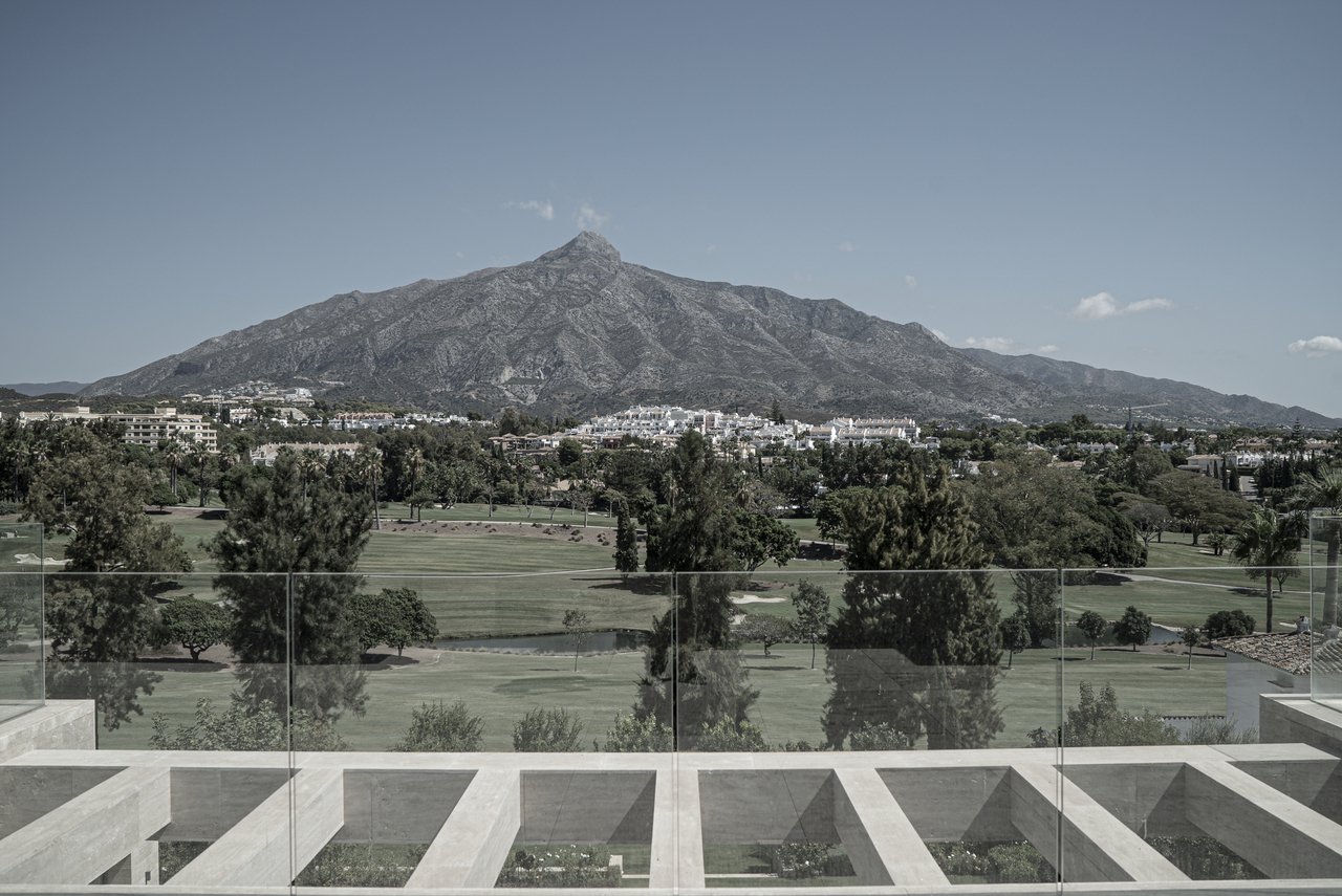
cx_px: 671
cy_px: 448
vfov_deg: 37.9
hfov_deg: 54.4
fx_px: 1305
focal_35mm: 35
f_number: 6.3
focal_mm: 35
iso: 100
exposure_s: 1/640
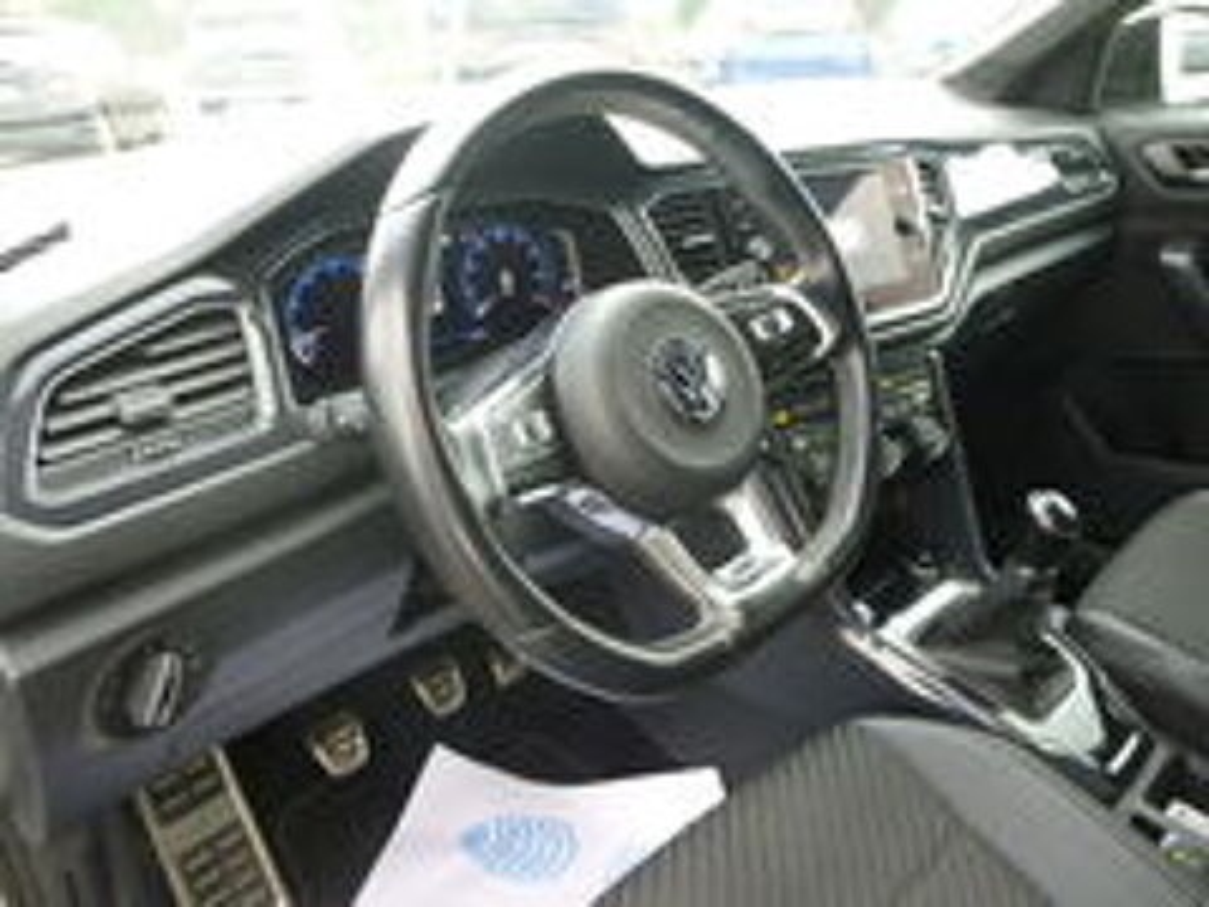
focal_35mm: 25
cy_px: 454
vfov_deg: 54.9
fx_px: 873
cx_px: 604
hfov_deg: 69.4
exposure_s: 1/60
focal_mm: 4.5
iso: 320
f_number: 3.1
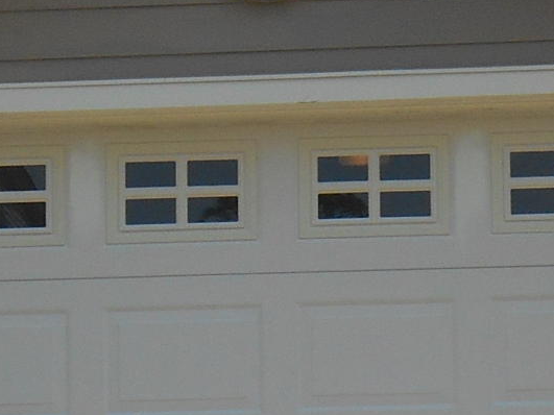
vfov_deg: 5.7
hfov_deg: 7.5
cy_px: -1
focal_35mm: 260
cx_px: 757
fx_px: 4160
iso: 80
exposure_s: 1/1000
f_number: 4
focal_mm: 8.3
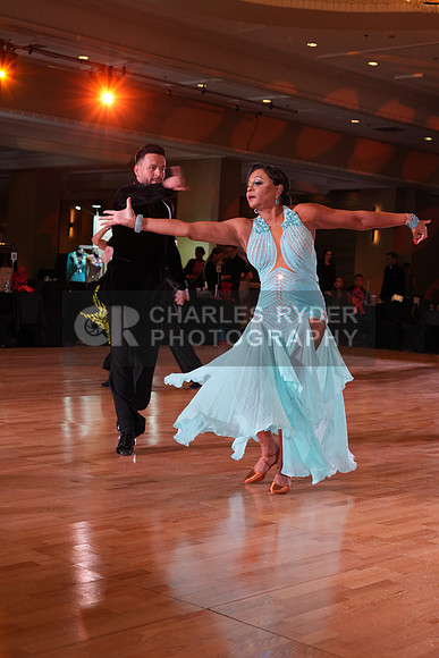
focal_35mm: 56
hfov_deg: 24.2
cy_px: 329
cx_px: 220
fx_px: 1024
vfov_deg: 35.6
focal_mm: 56
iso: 2000
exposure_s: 1/200
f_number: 5
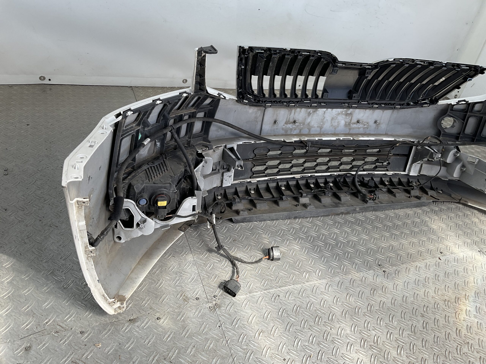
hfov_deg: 61.7
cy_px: 182
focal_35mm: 29
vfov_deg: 48.2
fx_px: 407
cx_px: 243
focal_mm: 3
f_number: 1.8
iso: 16
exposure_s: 1/238
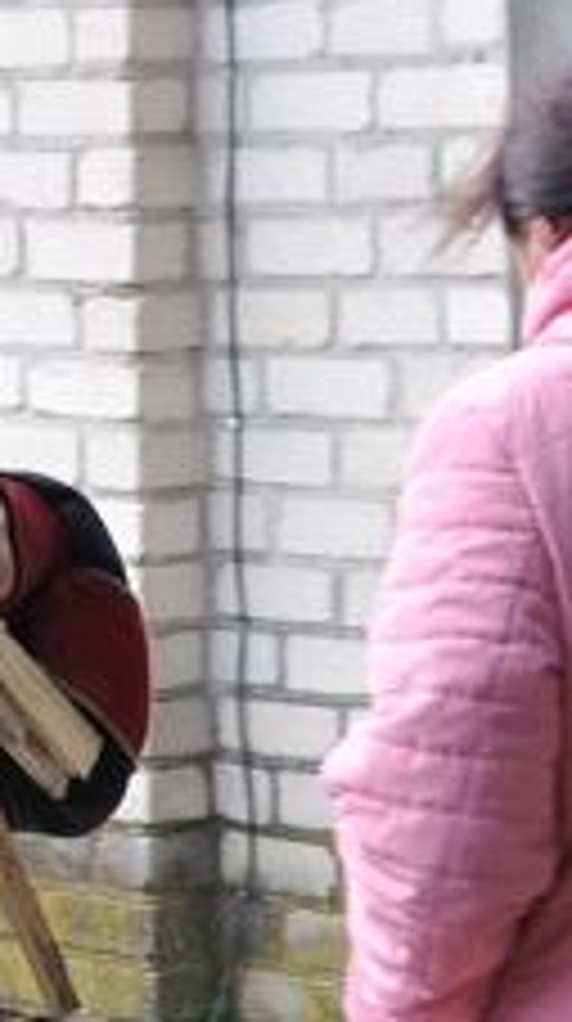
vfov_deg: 12.1
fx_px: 4802
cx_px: -216
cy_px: 909
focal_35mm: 177
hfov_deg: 6.7
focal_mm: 25
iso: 200
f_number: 7.1
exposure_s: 1/200
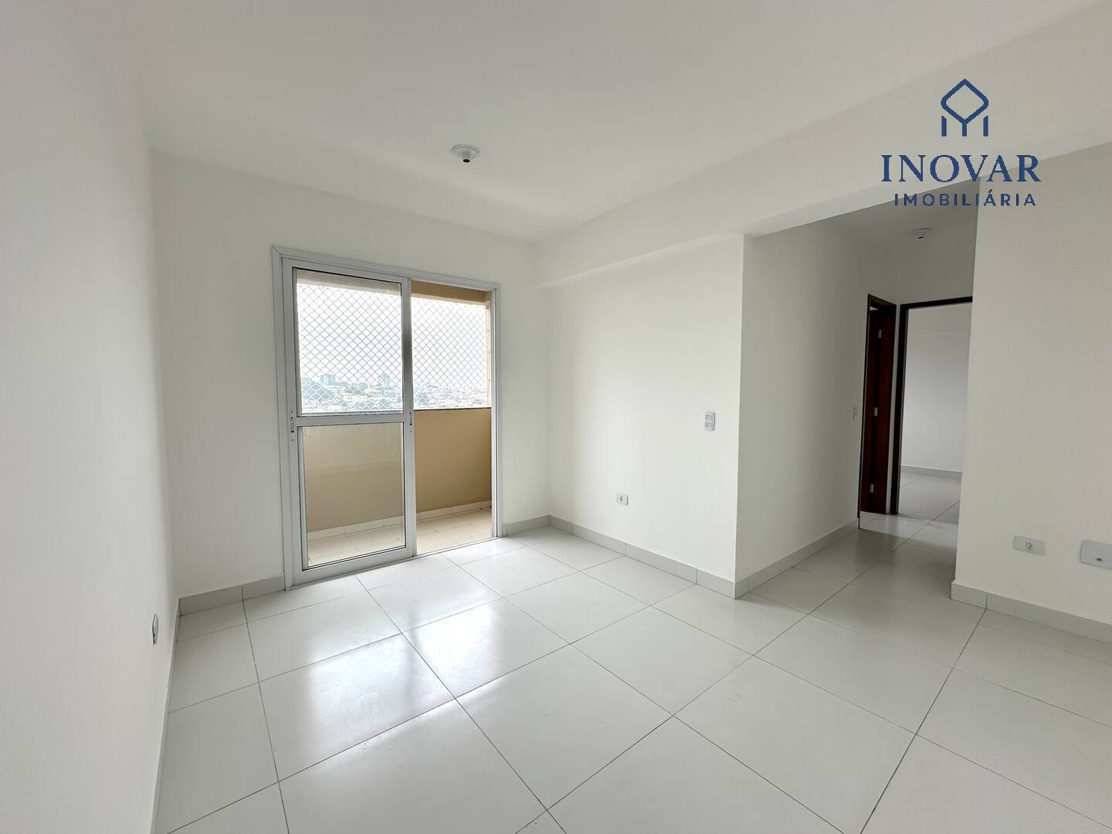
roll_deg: -0.4
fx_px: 450
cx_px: 556
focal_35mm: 14
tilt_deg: -3.7
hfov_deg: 102.1
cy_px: 417
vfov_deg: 85.7
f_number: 2.2
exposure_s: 1/284
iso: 40
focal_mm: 2.22
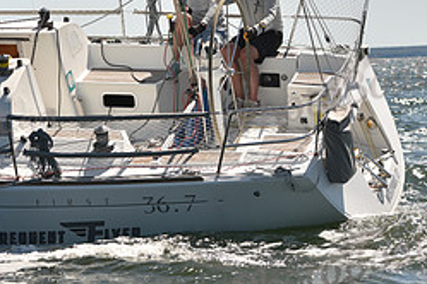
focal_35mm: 163
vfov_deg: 8.4
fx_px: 1933
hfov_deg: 12.6
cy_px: 27
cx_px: 146
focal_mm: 70
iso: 250
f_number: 4.5
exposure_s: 1/1250
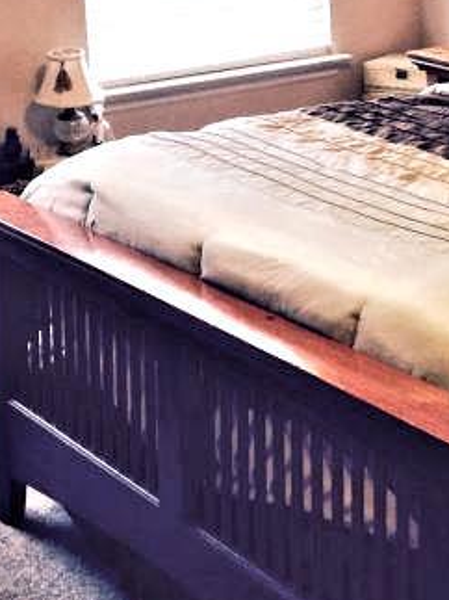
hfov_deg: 15.9
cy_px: 123
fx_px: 1592
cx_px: 397
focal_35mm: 92
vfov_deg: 21.1
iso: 100
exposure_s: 1/30
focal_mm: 4.15
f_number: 2.2
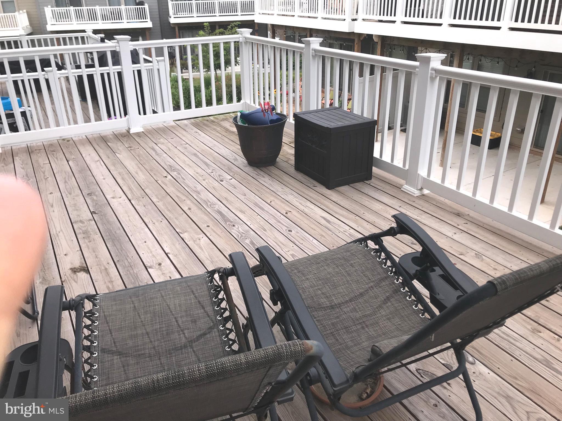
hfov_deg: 63.4
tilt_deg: -26.4
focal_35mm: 28
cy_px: 210
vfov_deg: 49.7
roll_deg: +1.1
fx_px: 455
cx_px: 281
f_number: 1.8
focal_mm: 3.99
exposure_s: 1/1312
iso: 20
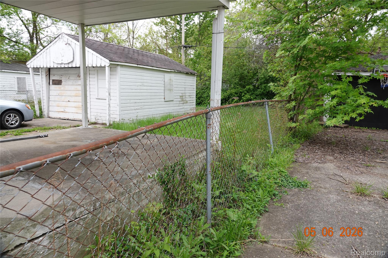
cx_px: 194
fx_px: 259
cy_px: 129
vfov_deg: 53.1
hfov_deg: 73.7
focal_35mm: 24
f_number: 3.5
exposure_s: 1/250
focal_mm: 8.8
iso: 100
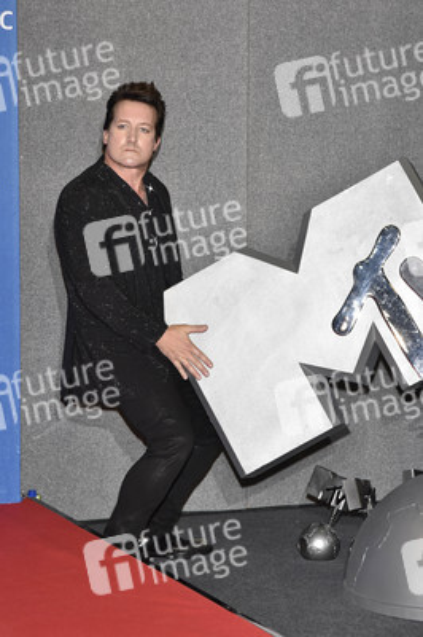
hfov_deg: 13.0
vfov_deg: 19.5
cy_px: 318
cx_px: 212
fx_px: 1854
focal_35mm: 105
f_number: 6.3
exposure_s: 1/200
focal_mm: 105
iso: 1600
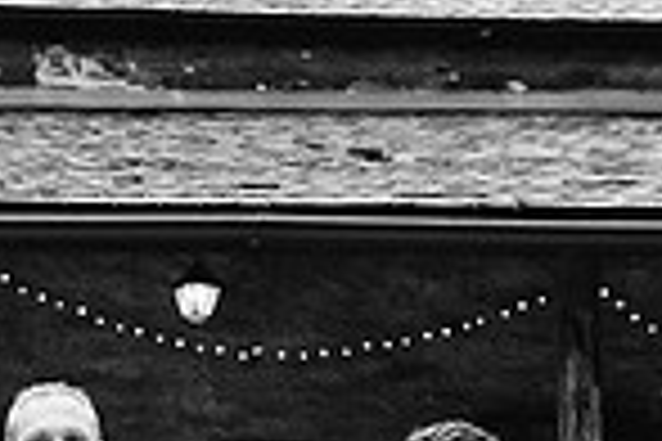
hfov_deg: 20.4
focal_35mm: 100
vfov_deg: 13.1
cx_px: 240
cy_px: 606
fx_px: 1839
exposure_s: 1/320
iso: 800
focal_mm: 24
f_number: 4
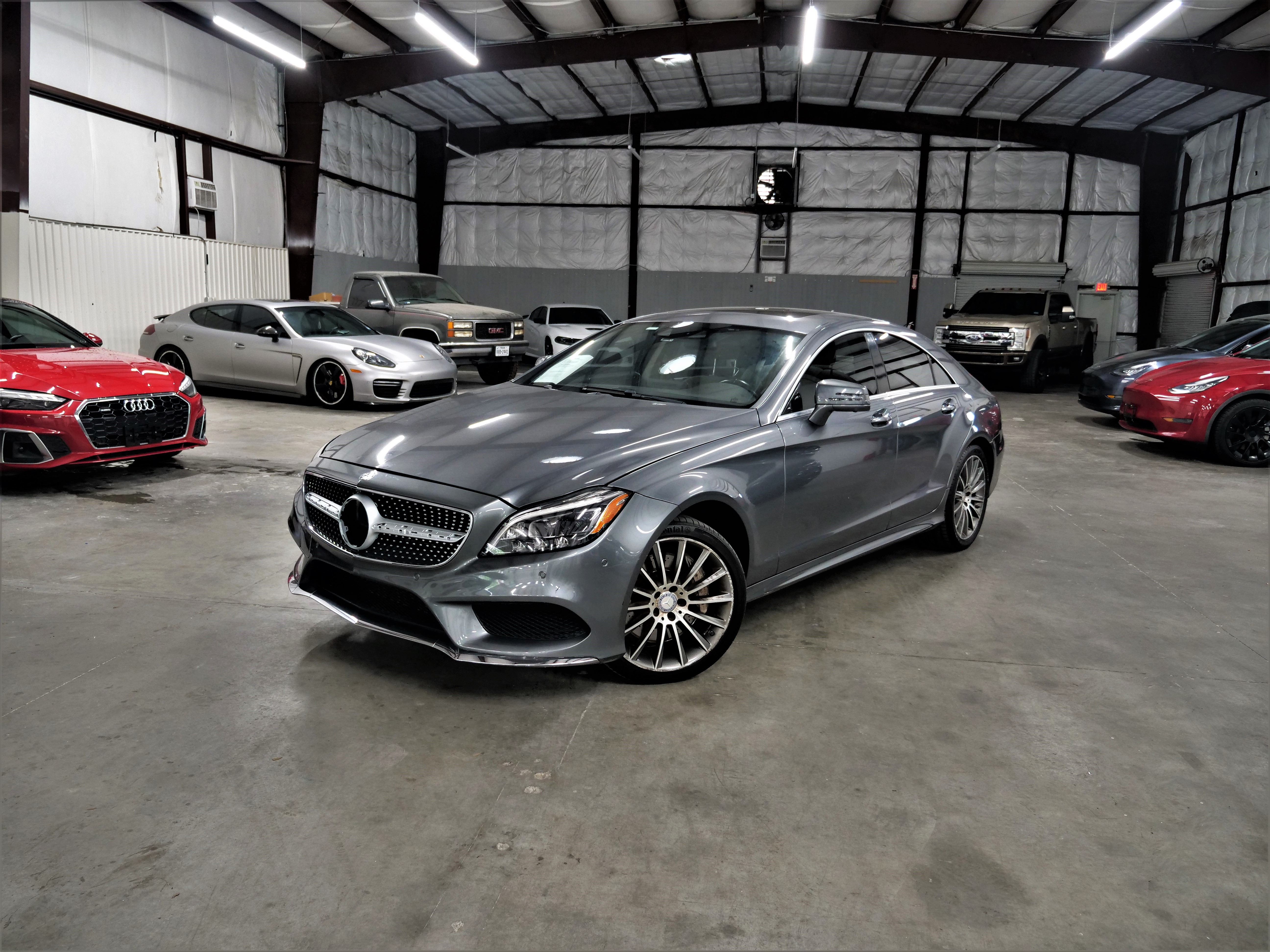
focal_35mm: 24
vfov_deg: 56.8
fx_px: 881
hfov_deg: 71.6
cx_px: 635
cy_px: 476
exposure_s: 1/60
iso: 640
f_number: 2.8
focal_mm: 12
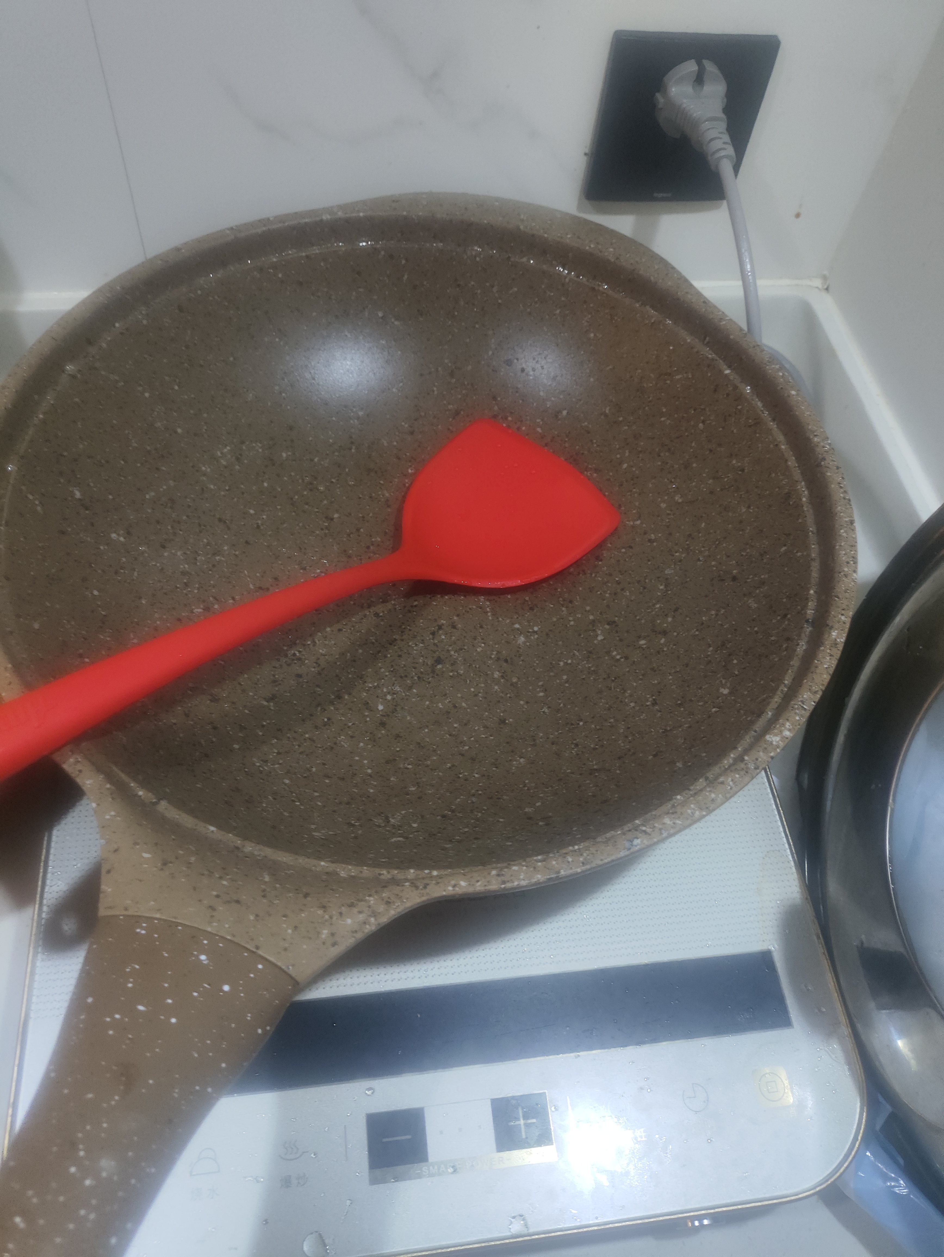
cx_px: 472
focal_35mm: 24
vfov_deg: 71.6
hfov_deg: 56.9
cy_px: 628
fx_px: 872
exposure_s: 1/33.3
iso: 251
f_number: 1.8
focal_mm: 4.68
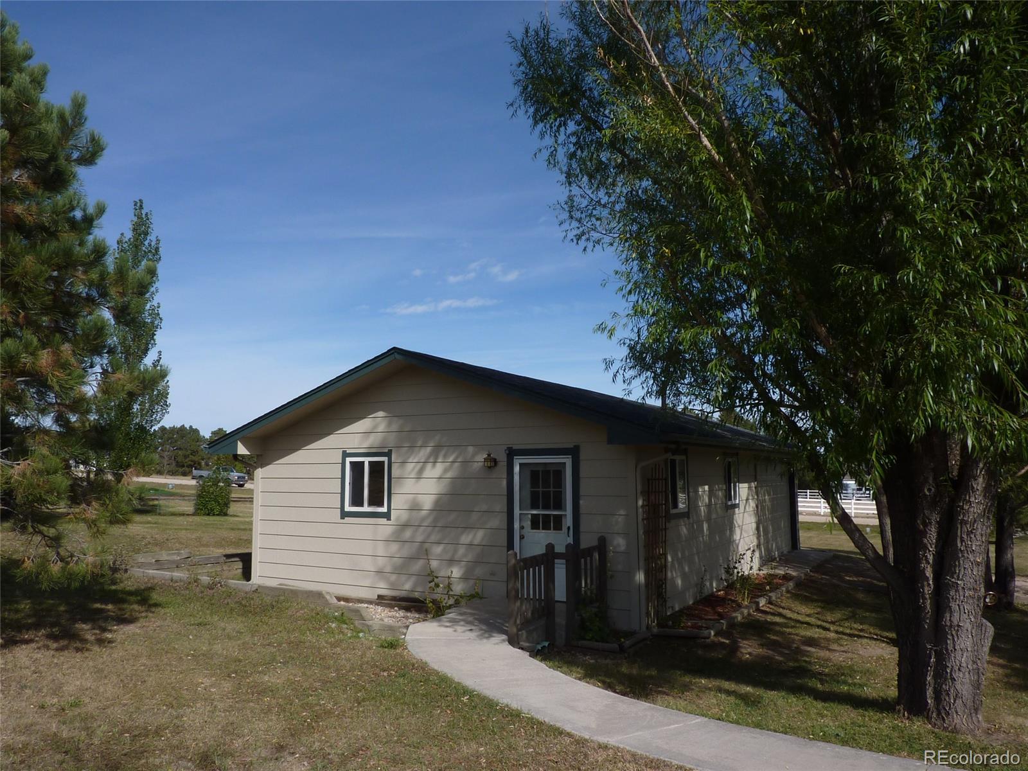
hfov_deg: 69.4
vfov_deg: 54.9
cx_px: 514
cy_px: 386
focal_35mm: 25
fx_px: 742
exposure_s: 1/400
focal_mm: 4.1
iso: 80
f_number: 5.6
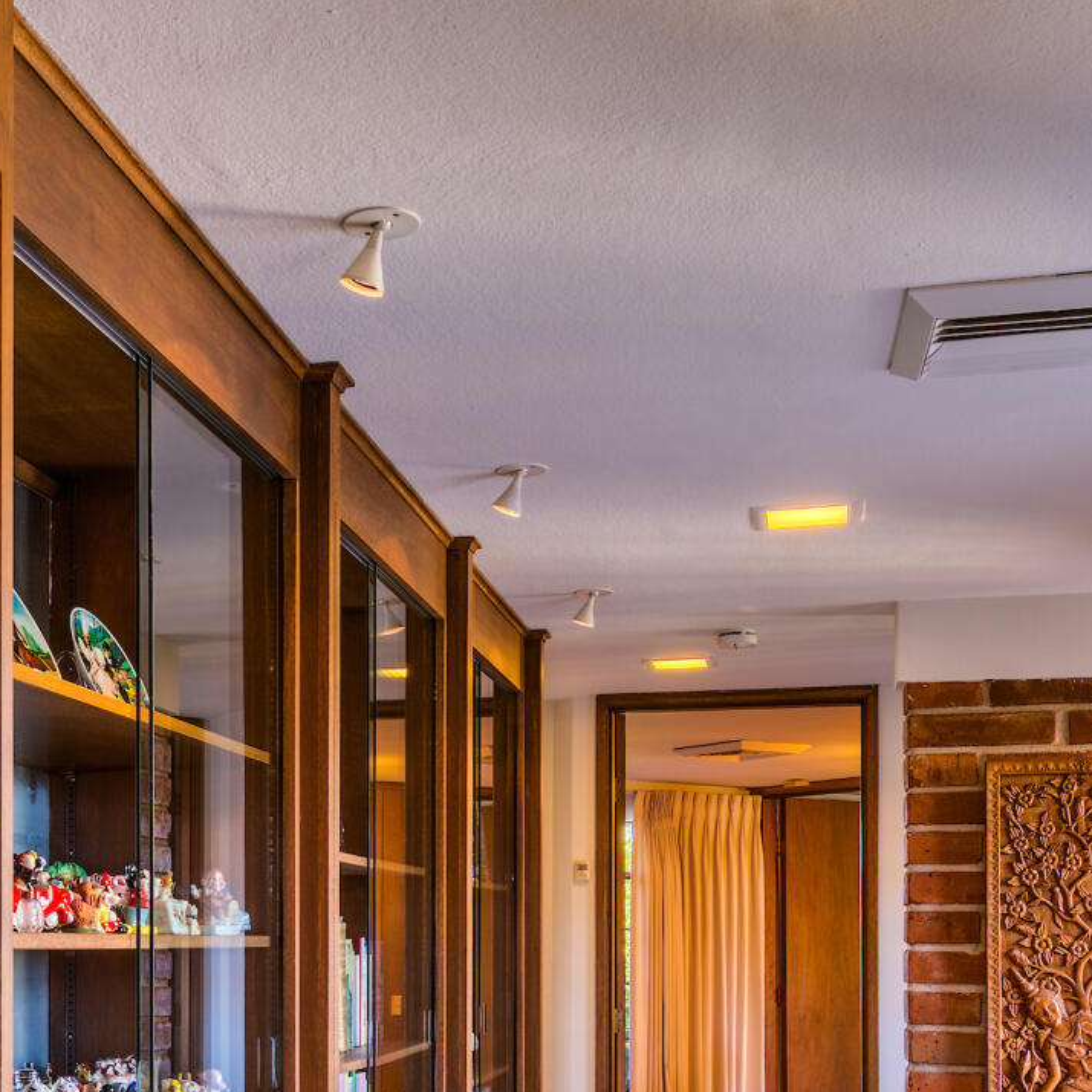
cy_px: 964
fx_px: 1785
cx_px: 362
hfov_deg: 33.7
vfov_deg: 32.5
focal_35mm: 50
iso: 100
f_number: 10
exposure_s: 1/13
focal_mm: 14
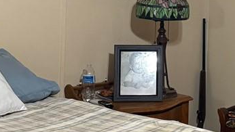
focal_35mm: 131
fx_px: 817
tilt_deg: -5.4
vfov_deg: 9.2
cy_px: 13
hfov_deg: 16.0
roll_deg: -2.1
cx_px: 242
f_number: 1.6
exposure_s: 1/60
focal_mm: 5.96
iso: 250
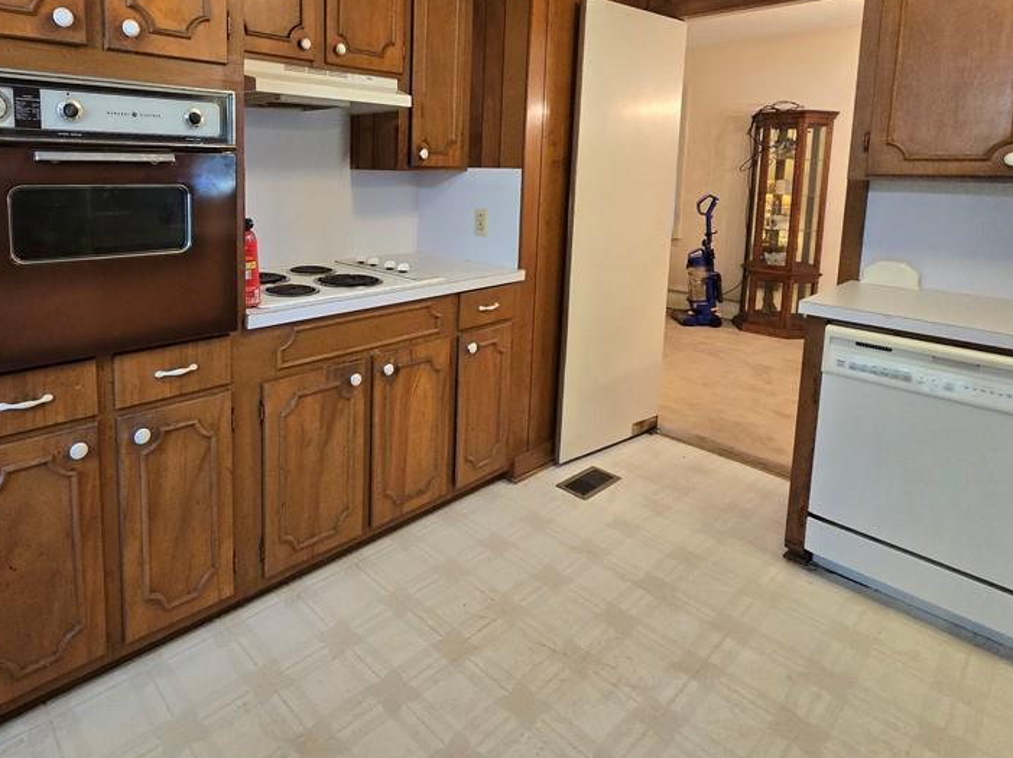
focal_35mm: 19
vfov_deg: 66.3
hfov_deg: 82.9
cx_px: 373
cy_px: 237
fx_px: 556
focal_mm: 2.2
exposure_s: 1/60
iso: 400
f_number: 2.2
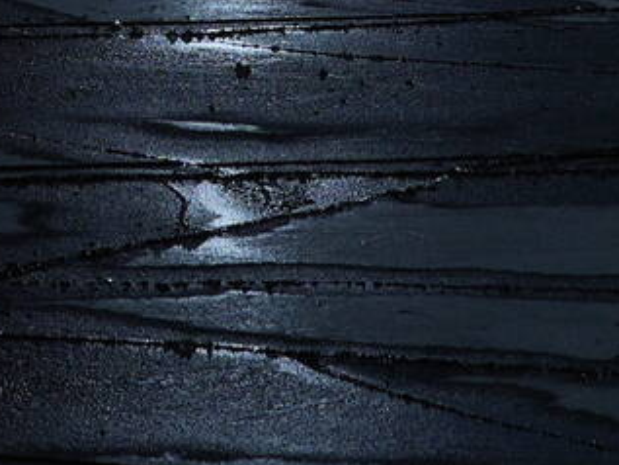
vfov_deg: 3.8
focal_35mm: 388
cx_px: -342
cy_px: -273
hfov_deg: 5.1
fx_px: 6941
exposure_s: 3.2
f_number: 5
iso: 100
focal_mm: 50
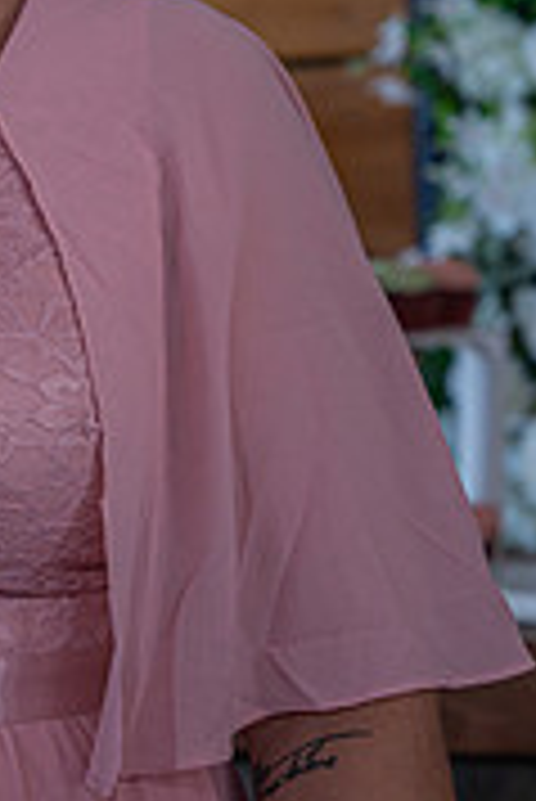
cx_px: -68
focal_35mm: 177
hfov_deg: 7.7
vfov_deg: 11.6
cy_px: 486
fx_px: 3945
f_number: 4
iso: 1000
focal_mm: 70
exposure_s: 1/160
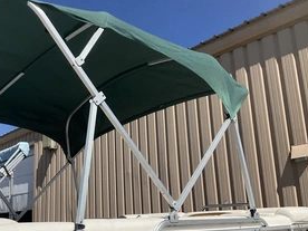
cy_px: 131
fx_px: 374
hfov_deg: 44.3
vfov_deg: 34.3
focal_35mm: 42
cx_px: 107
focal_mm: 3
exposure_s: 1/3534
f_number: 1.8
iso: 25
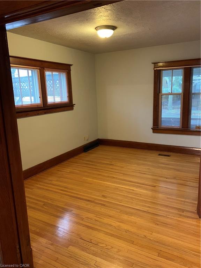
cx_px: 100
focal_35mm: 26
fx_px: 201
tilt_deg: -9.3
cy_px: 134
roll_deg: +1.8
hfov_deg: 53.1
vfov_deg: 67.3
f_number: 1.8
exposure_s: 1/30
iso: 400
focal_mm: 4.25
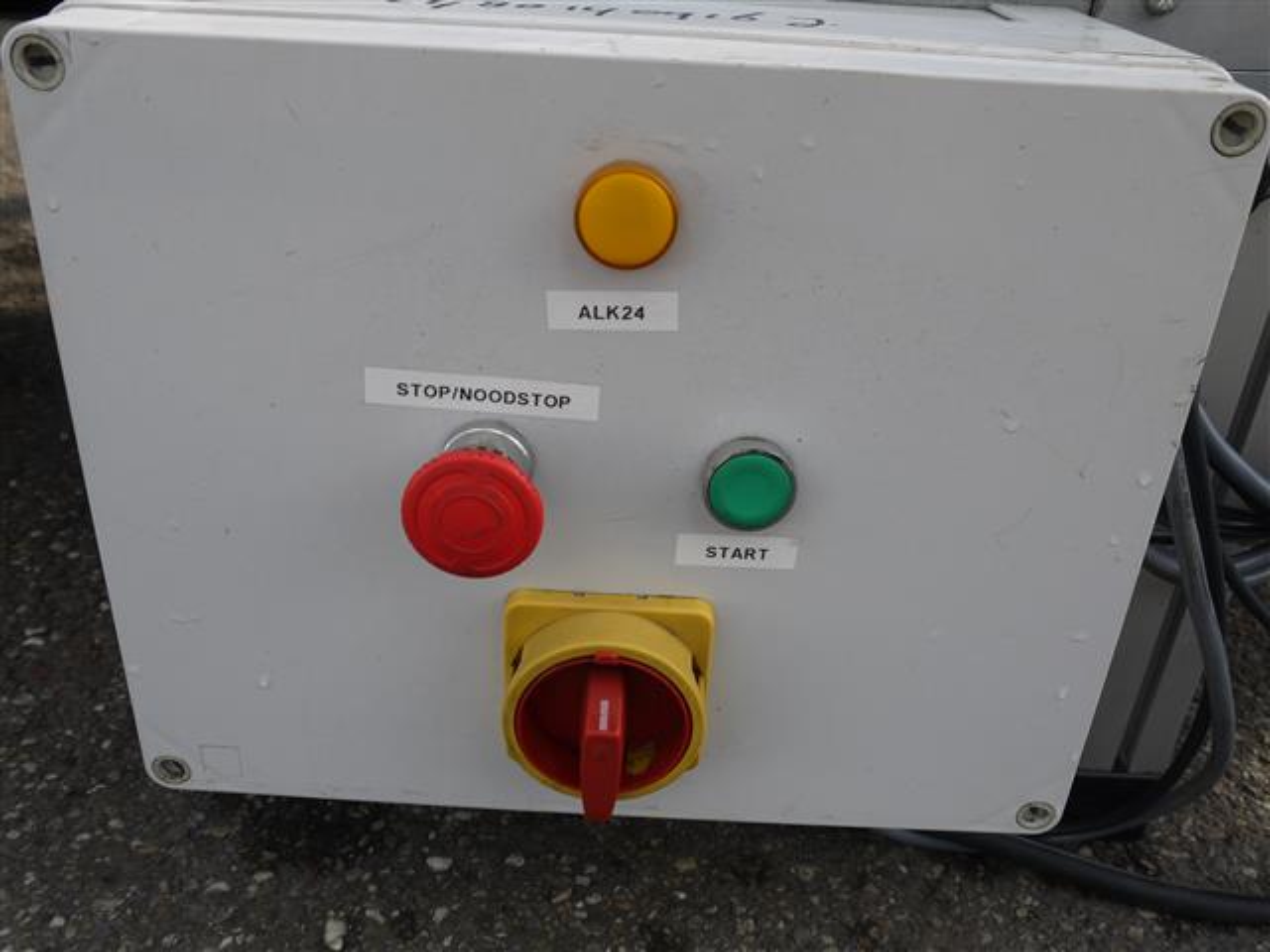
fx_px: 1174
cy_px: 476
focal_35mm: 32
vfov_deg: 44.2
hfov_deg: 56.8
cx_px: 635
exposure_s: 1/250
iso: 100
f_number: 6.3
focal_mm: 16
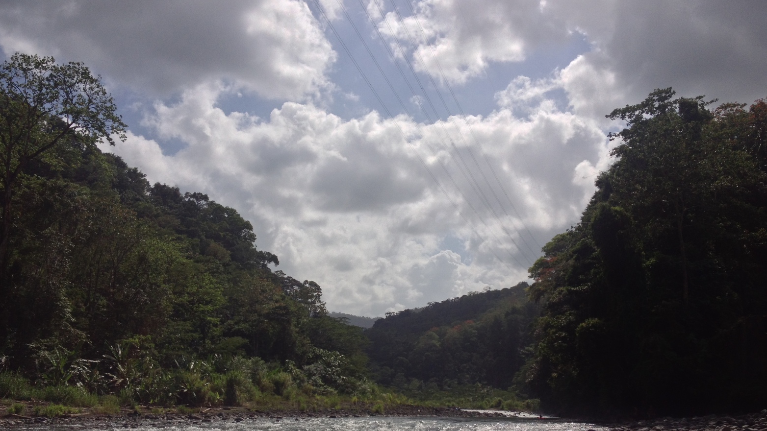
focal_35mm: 39
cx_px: 377
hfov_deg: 51.6
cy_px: 278
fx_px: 793
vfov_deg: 30.3
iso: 50
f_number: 2.4
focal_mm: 4.28
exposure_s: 1/4608
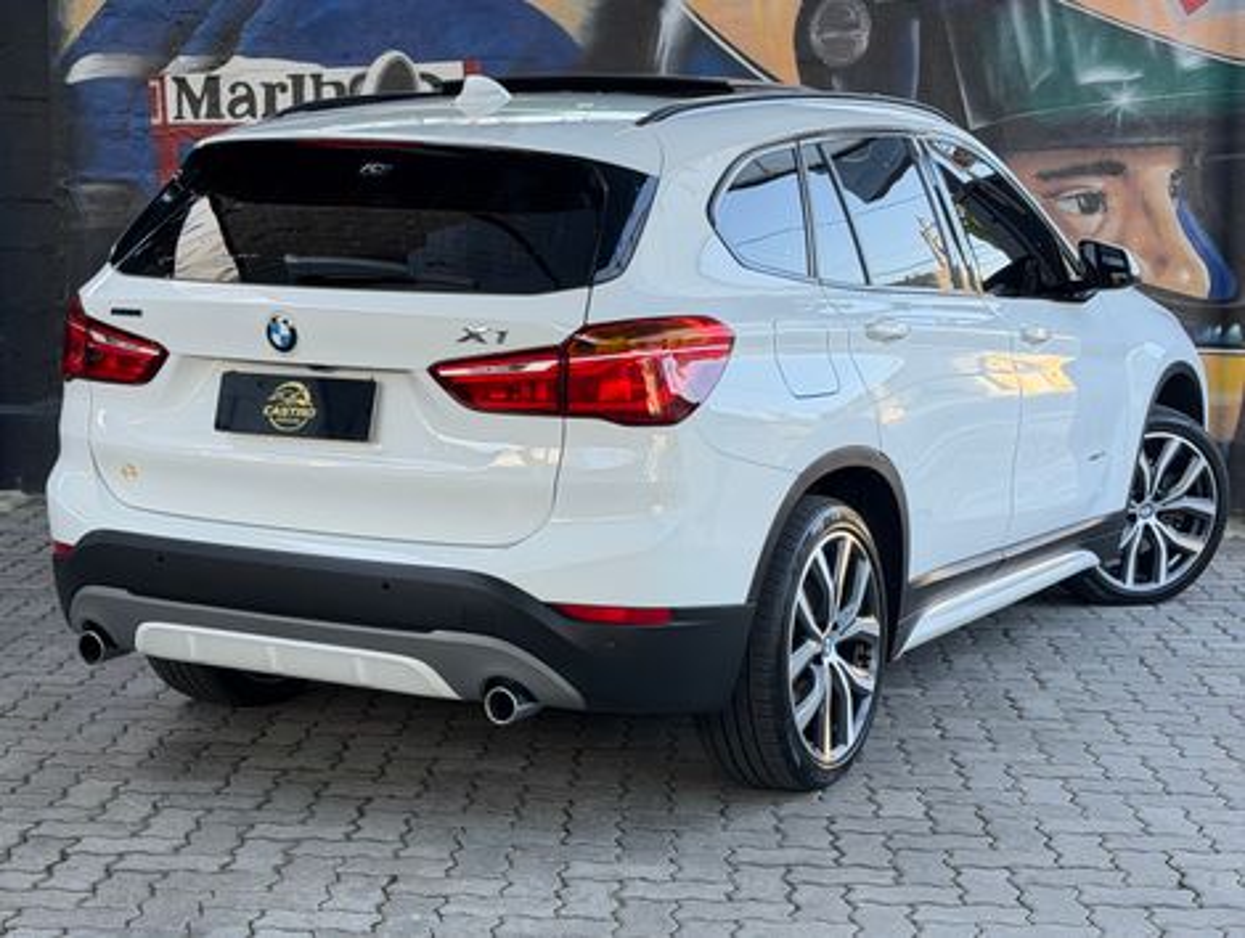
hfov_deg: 39.6
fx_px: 1729
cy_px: 469
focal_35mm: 48
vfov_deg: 30.3
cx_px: 622
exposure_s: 1/209
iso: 125
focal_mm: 6.76
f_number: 1.78
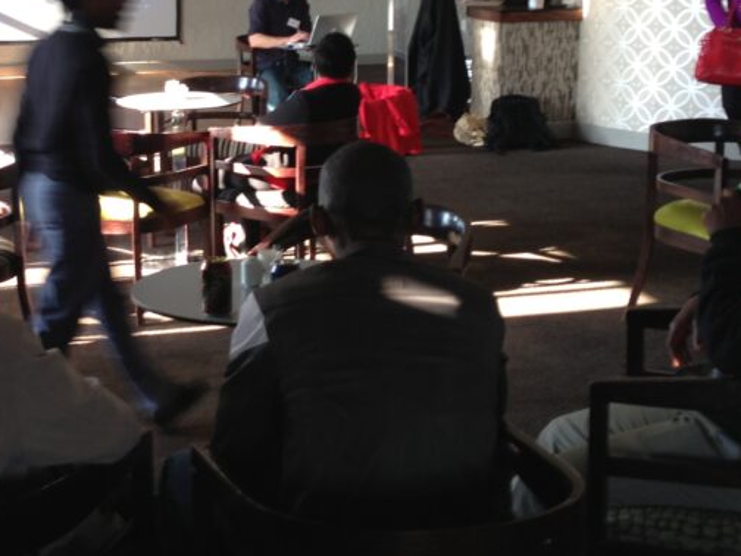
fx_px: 1434
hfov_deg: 28.6
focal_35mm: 67
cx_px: 194
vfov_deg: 21.8
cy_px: 174
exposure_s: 1/20
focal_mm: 4.13
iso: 50
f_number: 2.4
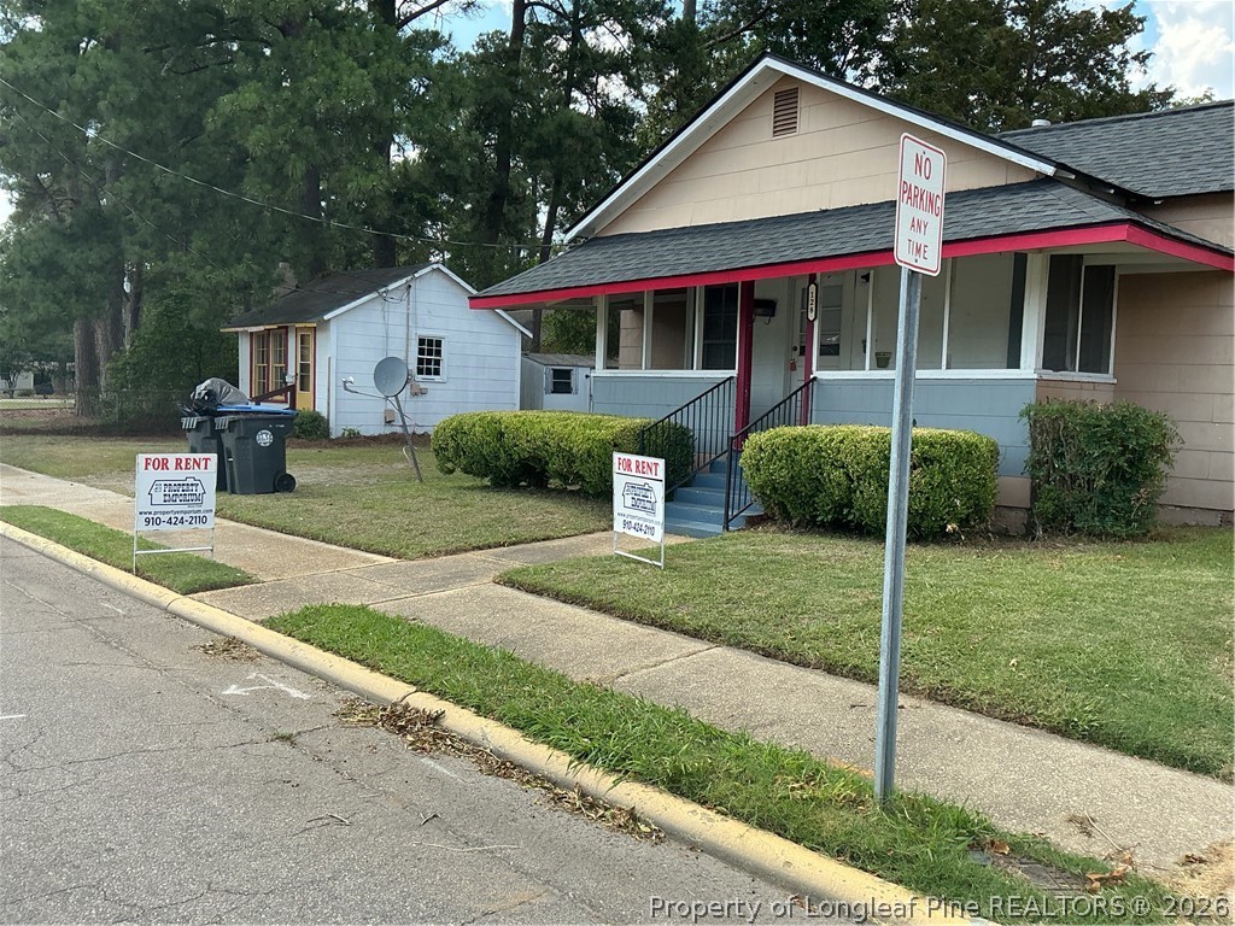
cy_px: 463
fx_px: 1035
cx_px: 618
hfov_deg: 61.7
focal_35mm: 29
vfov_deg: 48.2
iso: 25
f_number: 1.8
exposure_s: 1/642
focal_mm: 3
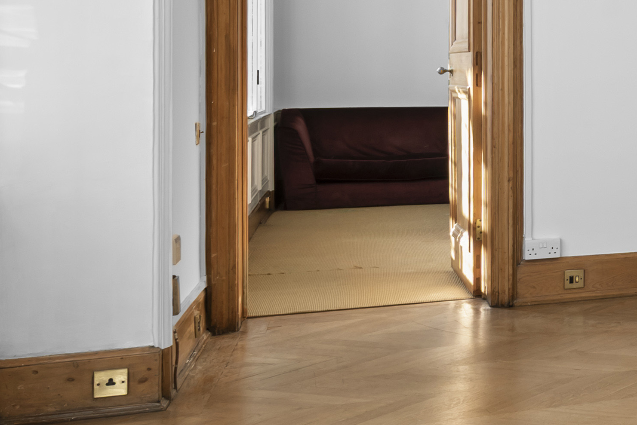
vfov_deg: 20.5
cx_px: 1062
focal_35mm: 65
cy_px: 40
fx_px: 1151
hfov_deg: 22.4
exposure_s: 1/13
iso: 180
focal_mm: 16
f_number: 10
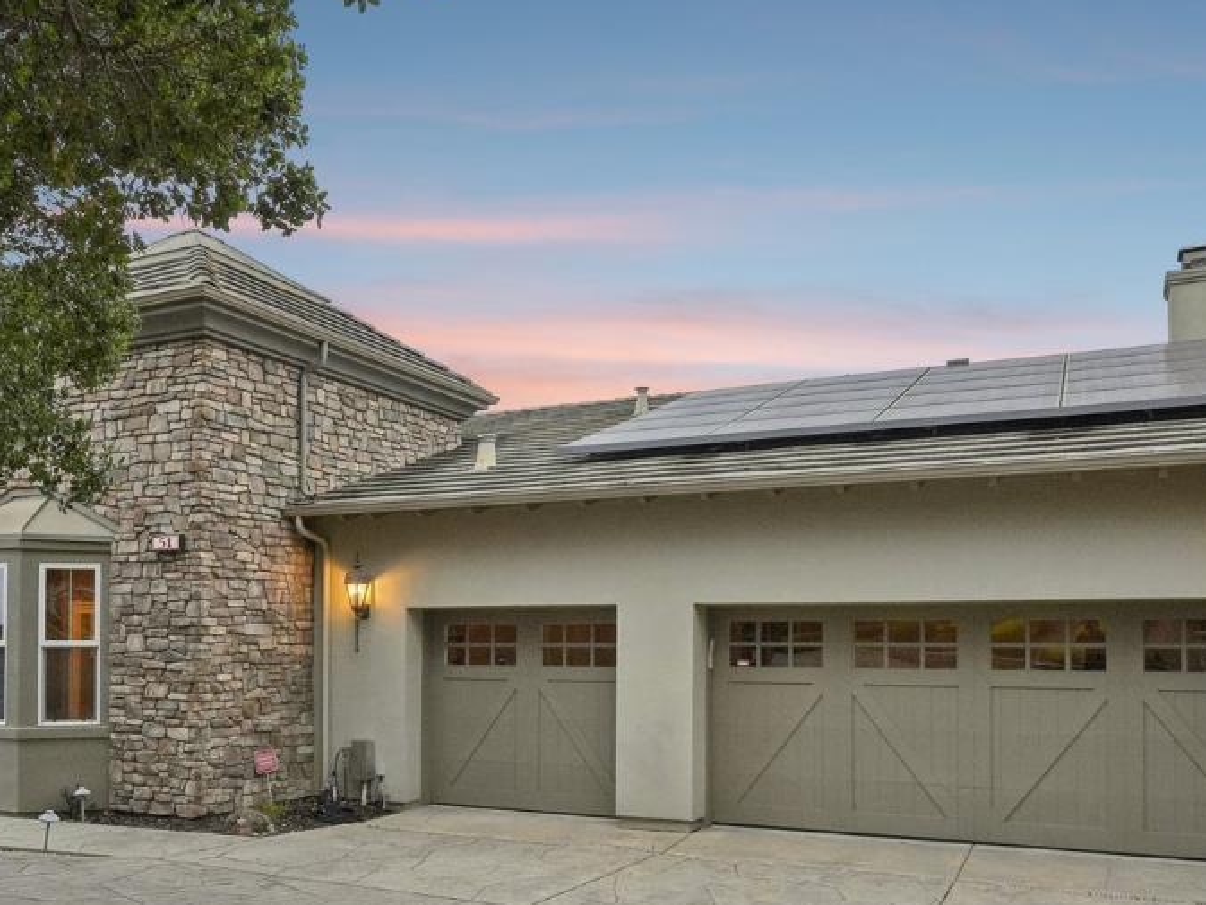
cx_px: 539
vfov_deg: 46.6
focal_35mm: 30
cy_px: 537
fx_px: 1045
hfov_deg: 59.8
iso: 500
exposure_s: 1/60
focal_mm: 14
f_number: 9
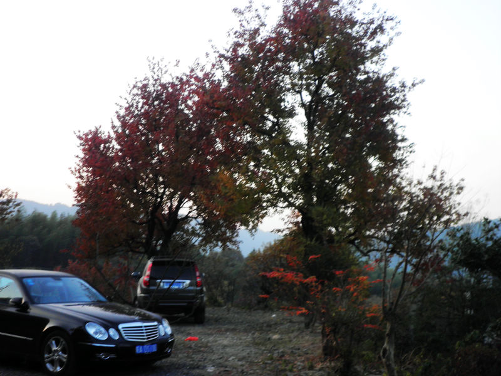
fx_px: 738
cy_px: 188
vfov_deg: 28.6
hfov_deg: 37.5
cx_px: 250
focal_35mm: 51
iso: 80
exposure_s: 1/40
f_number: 3.8
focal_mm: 9
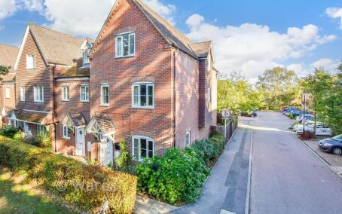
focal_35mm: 16
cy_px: 104
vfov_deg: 71.3
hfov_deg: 97.8
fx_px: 149
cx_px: 172
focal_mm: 10
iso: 400
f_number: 8
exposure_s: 1/320
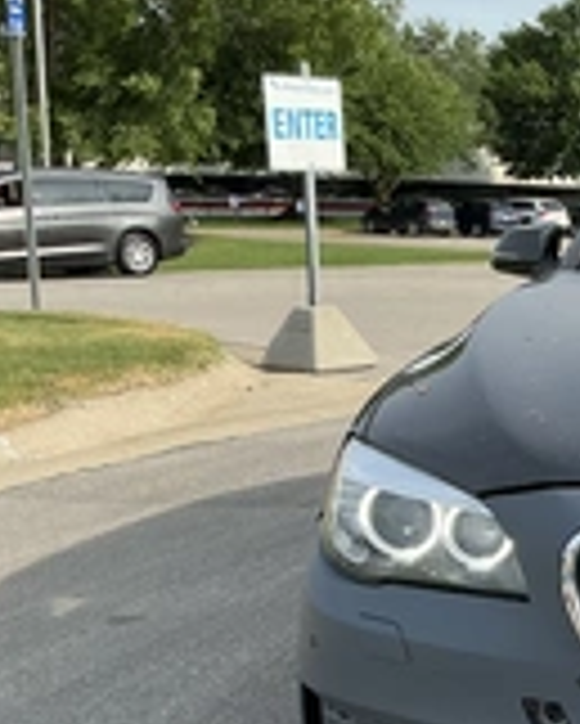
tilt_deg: -7.5
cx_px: 881
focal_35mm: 68
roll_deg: -2.0
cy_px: 472
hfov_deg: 19.5
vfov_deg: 27.7
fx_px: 1458
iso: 25
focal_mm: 3
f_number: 1.8
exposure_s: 1/1076
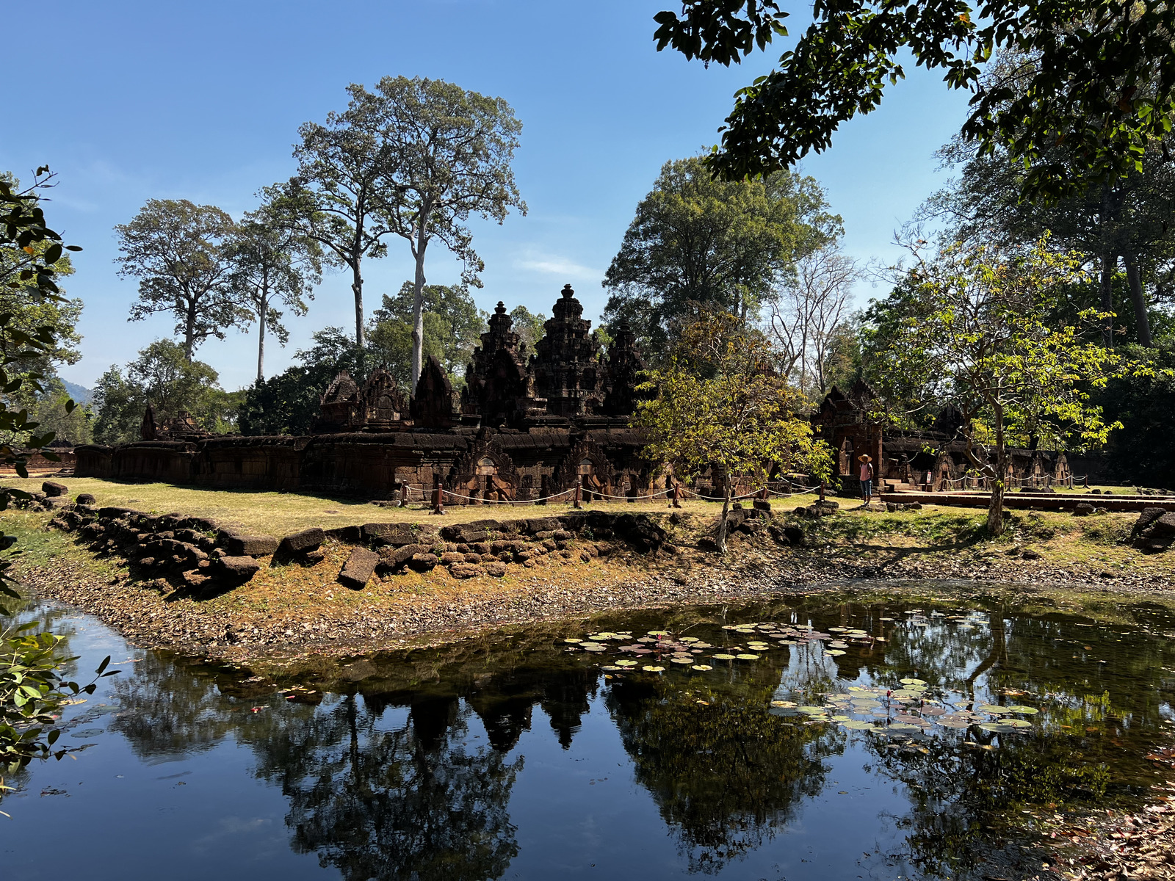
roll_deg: +0.2
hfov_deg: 67.3
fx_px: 883
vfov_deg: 53.1
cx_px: 588
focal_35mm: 26
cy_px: 440
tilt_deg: +1.2
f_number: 1.5
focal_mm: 5.7
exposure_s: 1/2571
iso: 50
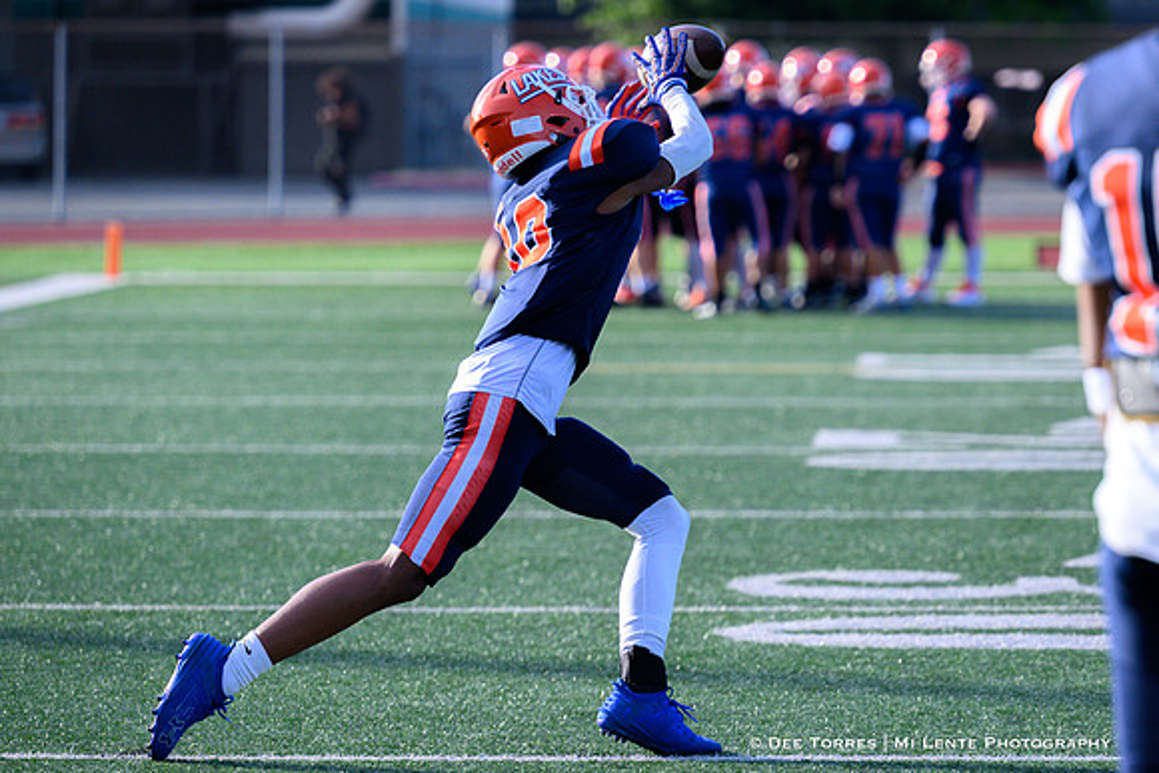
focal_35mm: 213
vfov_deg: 6.5
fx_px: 6852
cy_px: 411
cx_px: 617
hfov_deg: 9.7
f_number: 4.5
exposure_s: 1/2000
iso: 1000
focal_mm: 200
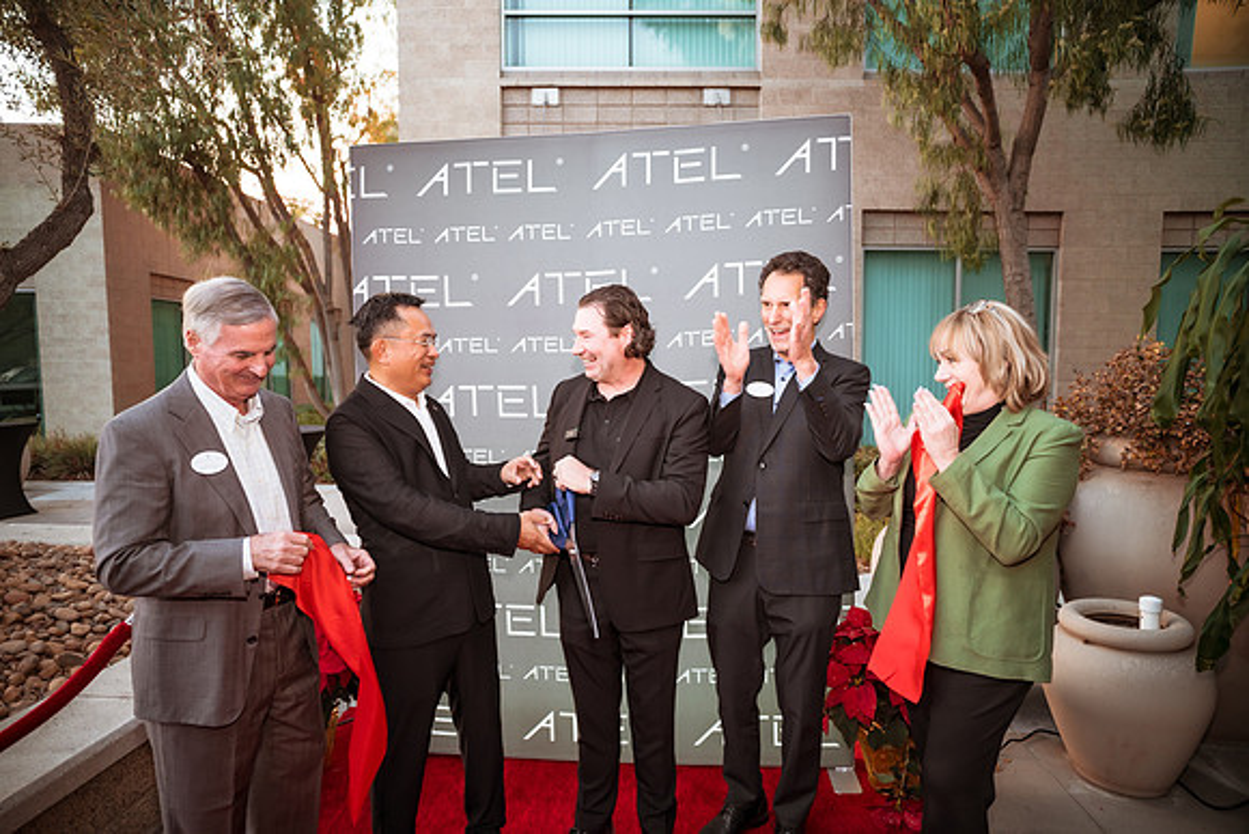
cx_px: 624
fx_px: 694
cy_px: 417
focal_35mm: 20
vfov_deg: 62.0
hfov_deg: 84.0
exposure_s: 1/250
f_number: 2.8
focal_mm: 20
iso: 200
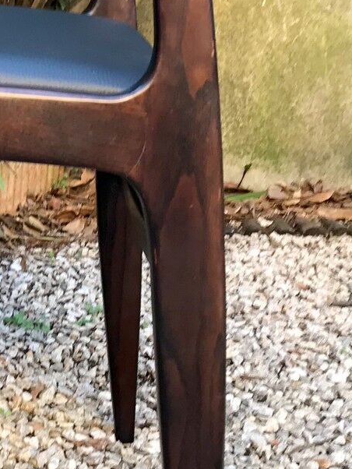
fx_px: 1260
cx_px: -103
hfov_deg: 15.2
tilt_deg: -7.3
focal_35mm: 93
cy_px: 97
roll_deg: -1.6
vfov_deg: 20.8
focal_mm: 3.99
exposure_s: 1/50
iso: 32
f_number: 1.8
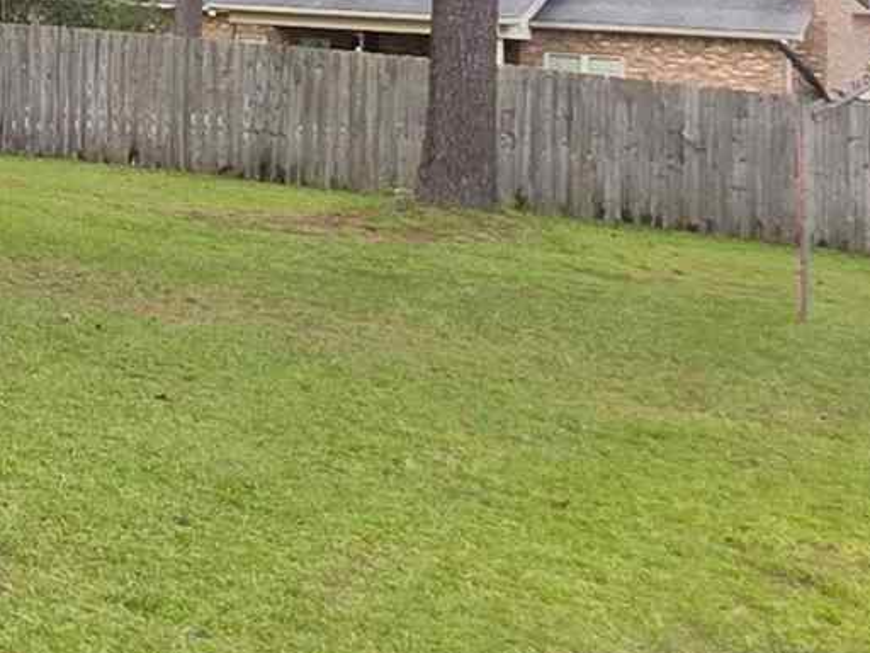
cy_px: -138
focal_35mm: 78
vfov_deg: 17.9
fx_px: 1960
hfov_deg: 17.2
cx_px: -926
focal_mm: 2.2
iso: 50
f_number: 1.9
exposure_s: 1/120
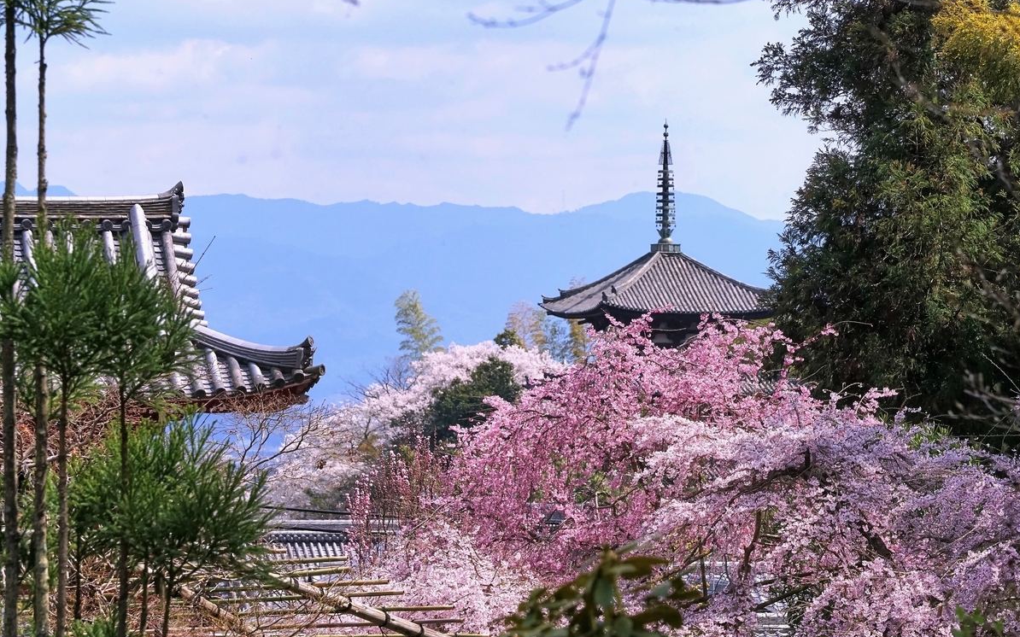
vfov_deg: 6.2
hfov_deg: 9.9
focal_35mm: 211
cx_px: 512
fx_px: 5865
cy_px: 321
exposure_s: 1/1000
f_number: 16
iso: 1000
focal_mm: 206
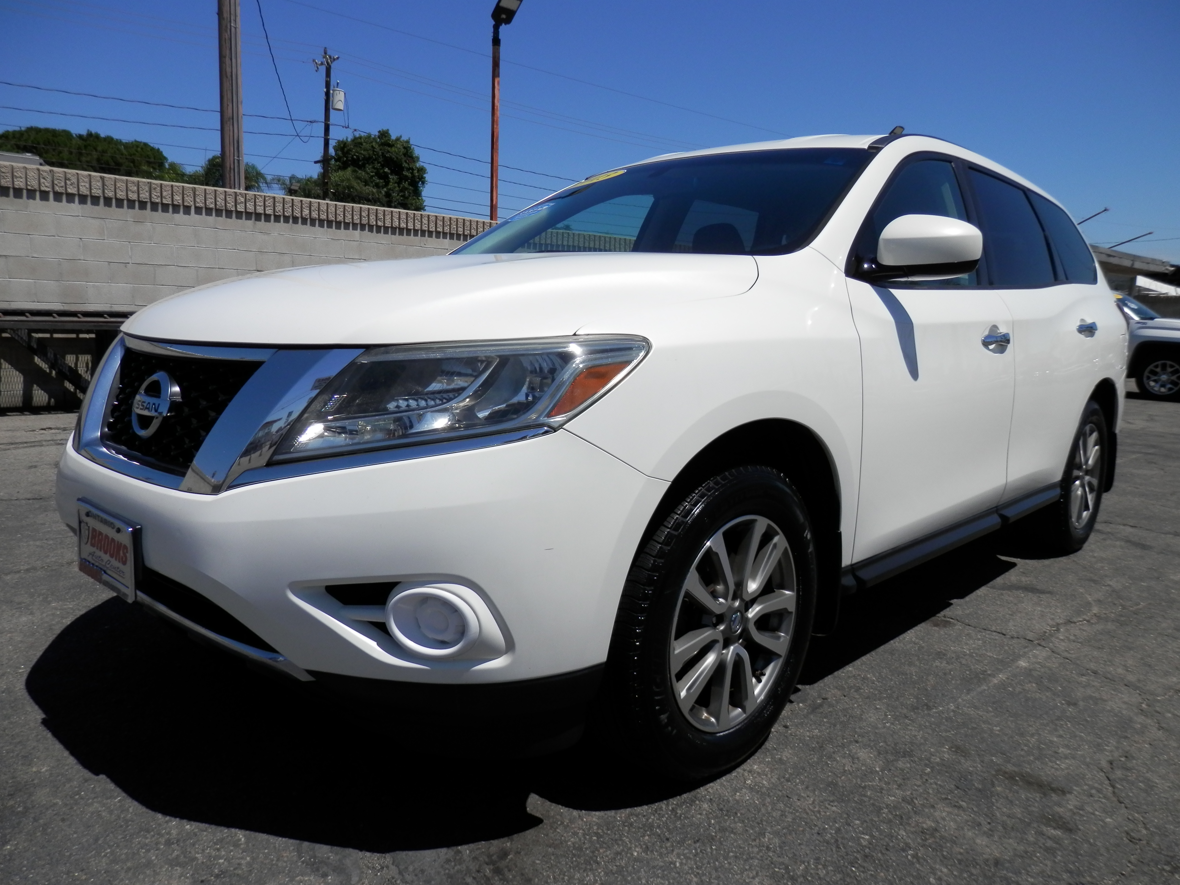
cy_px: 442
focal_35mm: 25
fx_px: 852
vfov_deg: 54.9
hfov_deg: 69.4
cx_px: 590
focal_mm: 4.5
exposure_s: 1/320
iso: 80
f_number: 8.7
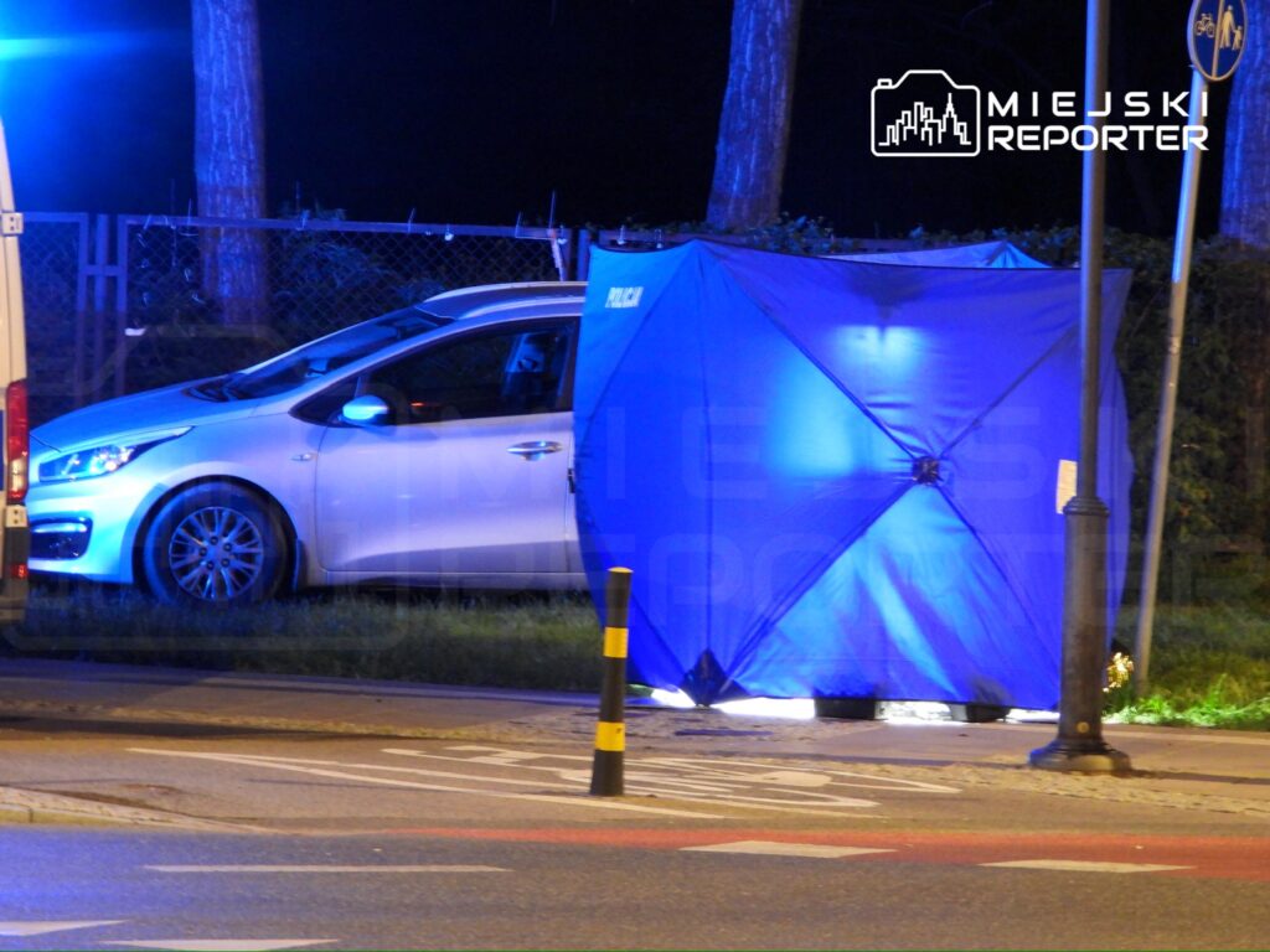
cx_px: 635
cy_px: 476
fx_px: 7888
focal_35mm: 215
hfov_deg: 9.2
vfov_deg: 6.9
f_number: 4.5
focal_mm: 38.6
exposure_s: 1/2
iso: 800
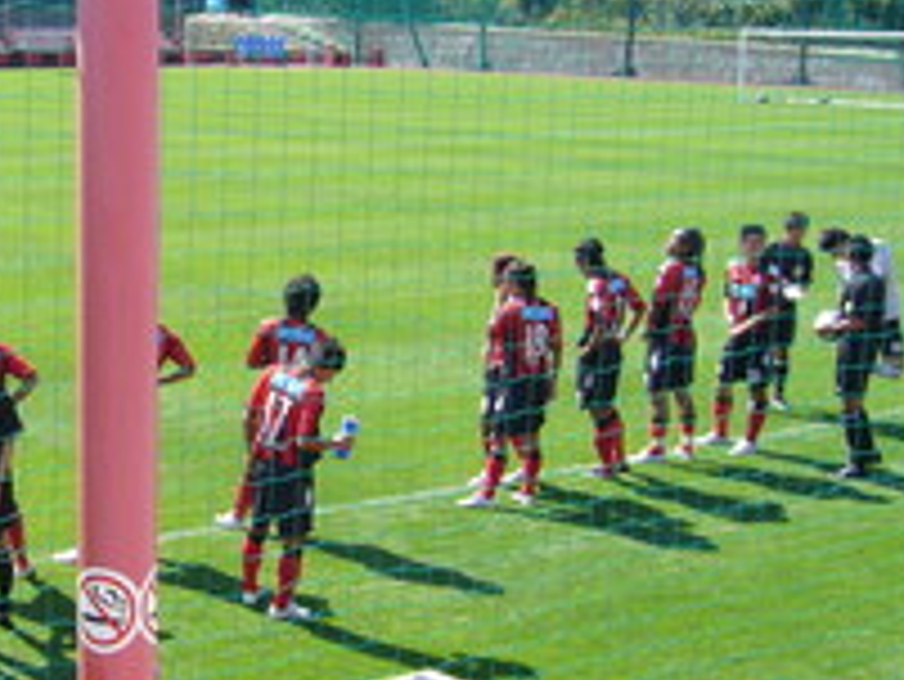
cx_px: 81
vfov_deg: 20.2
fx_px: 1908
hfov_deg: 25.8
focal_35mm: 73
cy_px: 345
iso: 80
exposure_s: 1/160
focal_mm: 5.8
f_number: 5.6
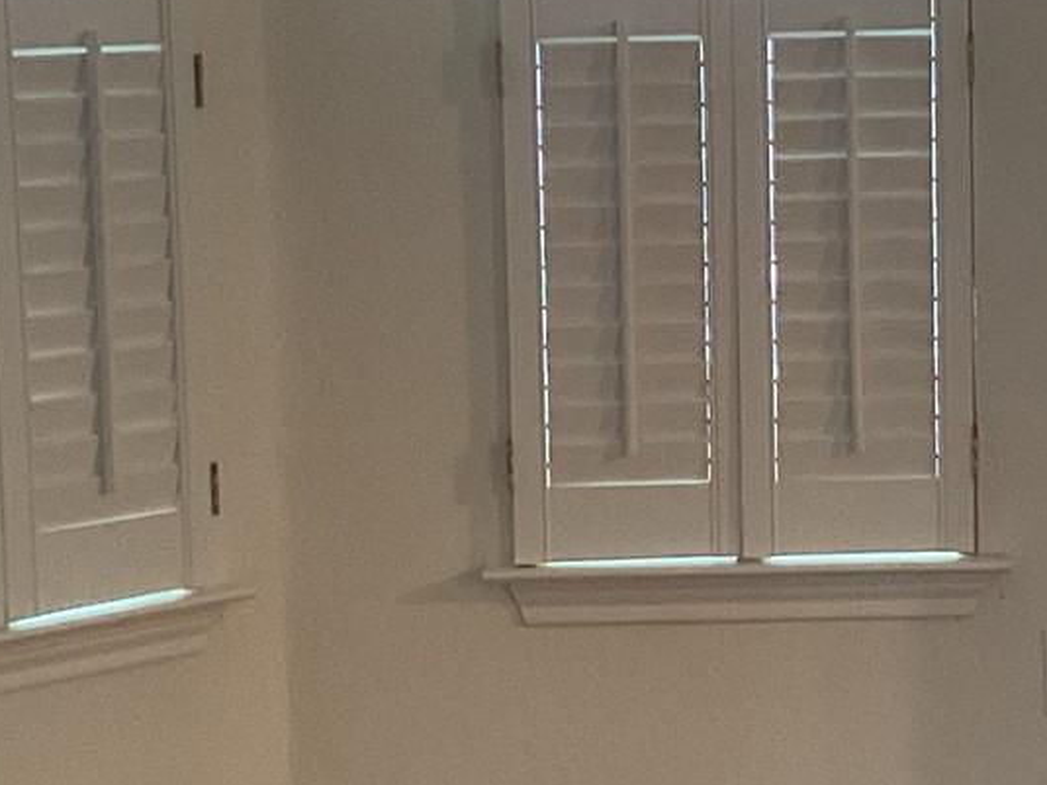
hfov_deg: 17.6
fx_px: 3357
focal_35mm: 111
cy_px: 317
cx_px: 818
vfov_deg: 13.3
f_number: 1.8
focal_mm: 3
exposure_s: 1/60
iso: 200
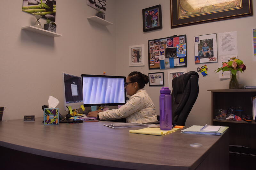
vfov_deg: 43.6
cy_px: 85
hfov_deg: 61.9
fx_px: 213
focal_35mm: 30
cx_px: 128
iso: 1000
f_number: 7.1
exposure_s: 1/60
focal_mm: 20
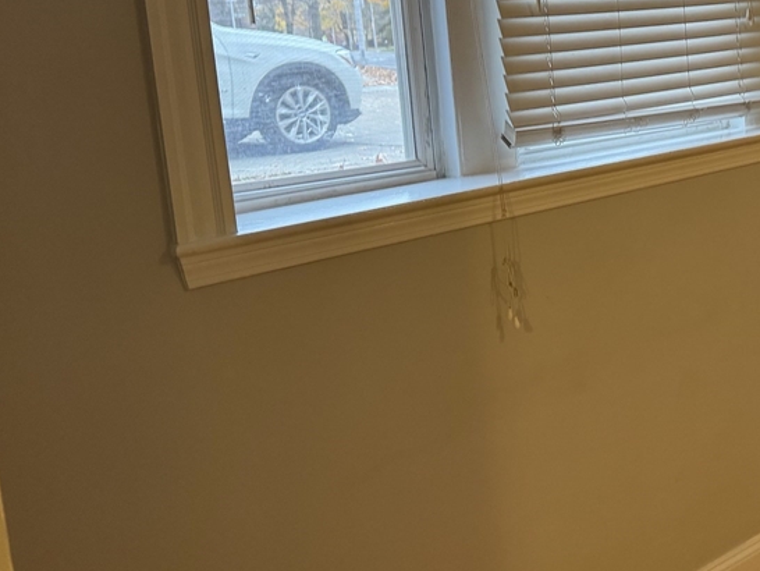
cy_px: 184
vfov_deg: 31.9
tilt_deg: -9.0
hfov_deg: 40.5
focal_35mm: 45
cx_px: 596
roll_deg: +4.5
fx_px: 988
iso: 320
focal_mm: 6.76
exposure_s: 1/60
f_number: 1.78
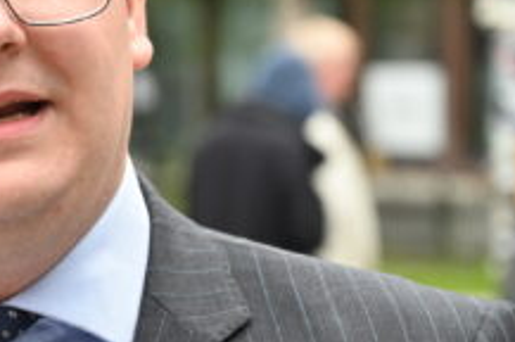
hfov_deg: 7.7
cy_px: 170
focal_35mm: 268
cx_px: 74
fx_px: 3828
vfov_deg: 5.1
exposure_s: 1/250
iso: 400
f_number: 4
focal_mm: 70
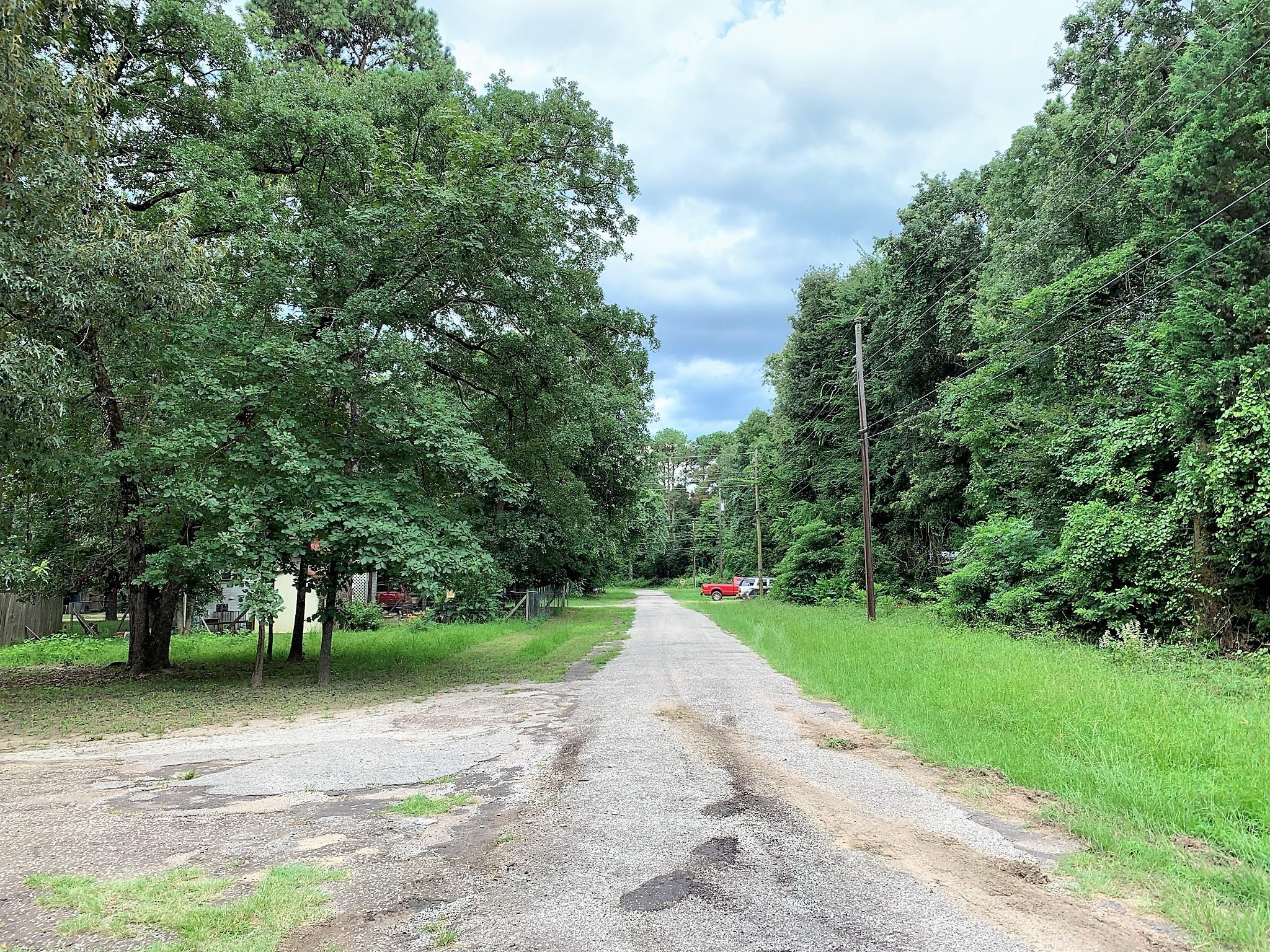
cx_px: 635
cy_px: 476
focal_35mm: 26
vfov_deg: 53.1
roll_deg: +0.0
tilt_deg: +5.5
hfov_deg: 67.3
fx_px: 954
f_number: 1.8
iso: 25
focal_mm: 4.25
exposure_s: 1/122
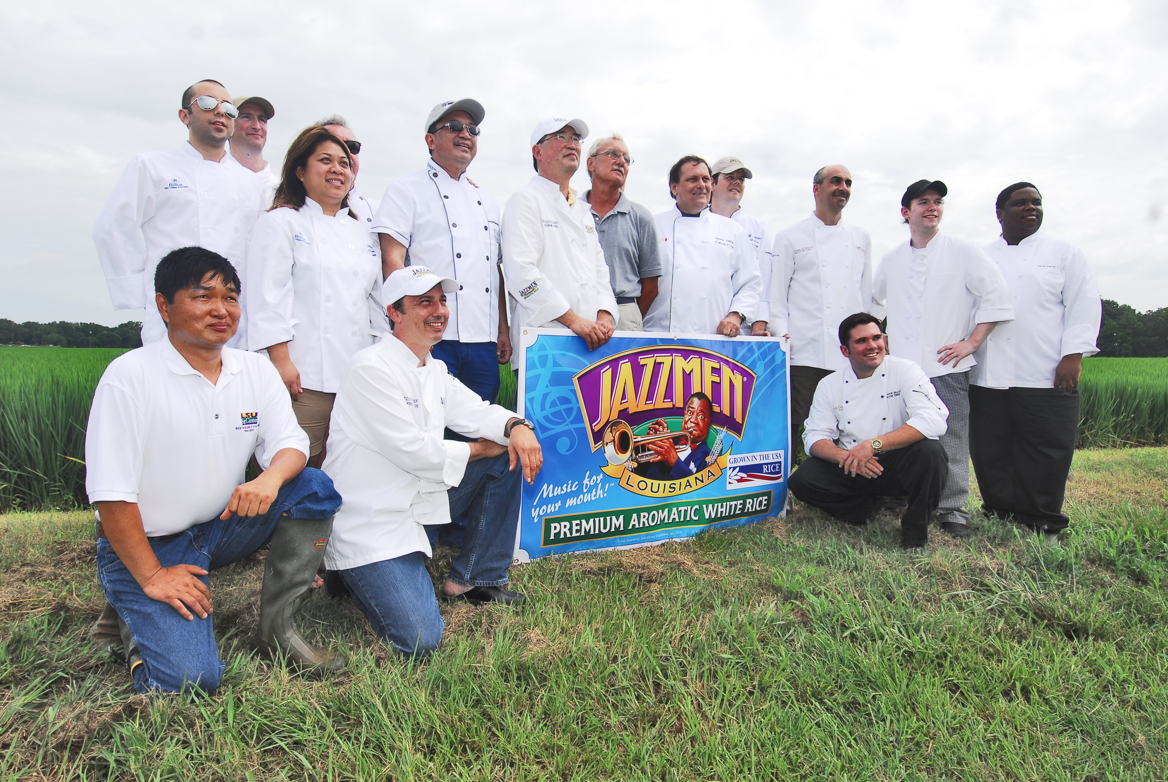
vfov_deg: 56.3
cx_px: 584
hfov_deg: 77.3
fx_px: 731
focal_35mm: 22
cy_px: 391
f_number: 8
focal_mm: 15
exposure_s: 1/250
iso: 125
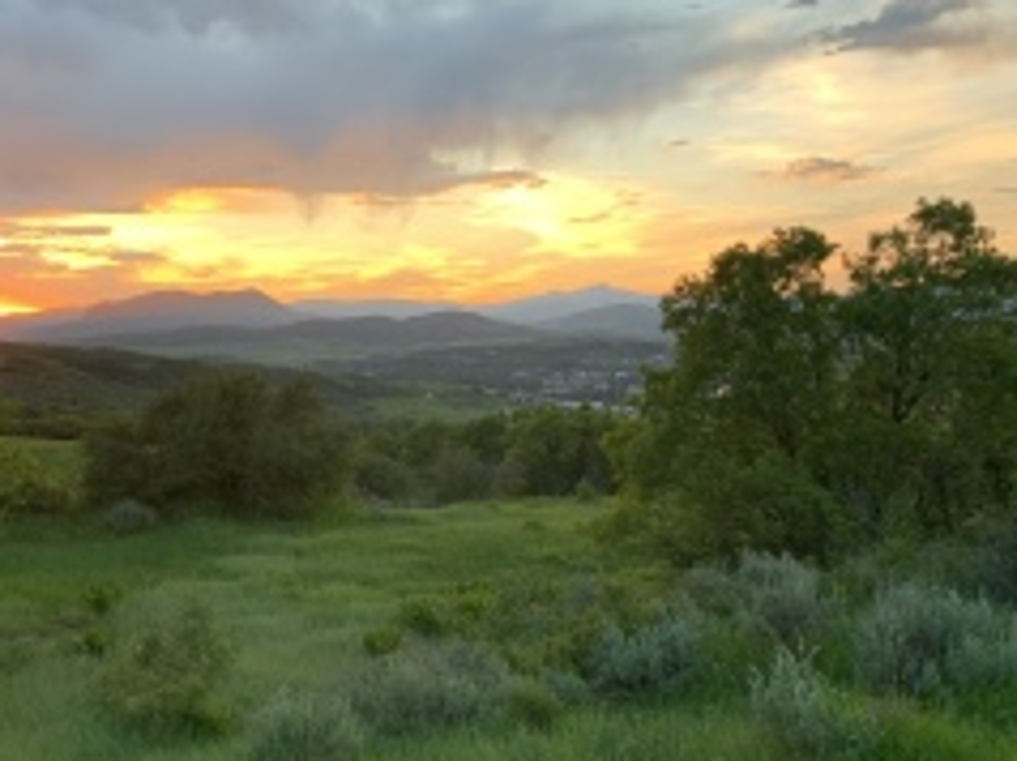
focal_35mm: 40
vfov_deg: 35.8
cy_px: 436
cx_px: 350
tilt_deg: -5.2
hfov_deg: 46.2
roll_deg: +0.7
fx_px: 1174
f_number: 1.8
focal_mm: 4.25
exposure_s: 1/121
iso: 64
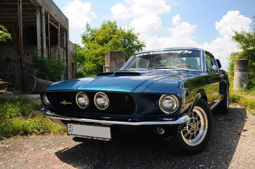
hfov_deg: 57.3
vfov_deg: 39.9
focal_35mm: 33
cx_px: 128
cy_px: 84
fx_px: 233
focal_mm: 22
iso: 200
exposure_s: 1/160
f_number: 6.3
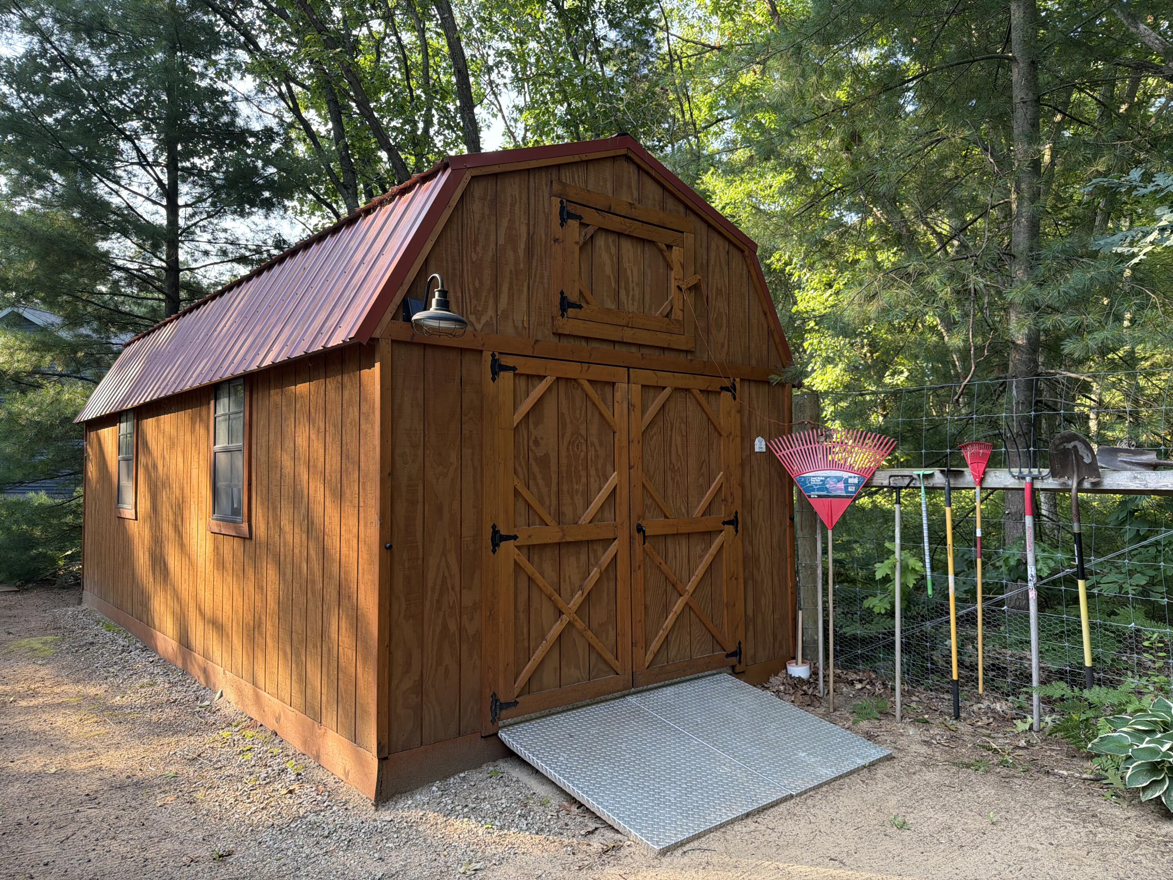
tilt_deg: +2.0
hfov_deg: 71.6
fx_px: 813
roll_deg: +0.4
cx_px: 586
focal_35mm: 24
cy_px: 440
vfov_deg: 56.8
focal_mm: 6.76
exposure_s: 1/188
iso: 100
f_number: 1.78
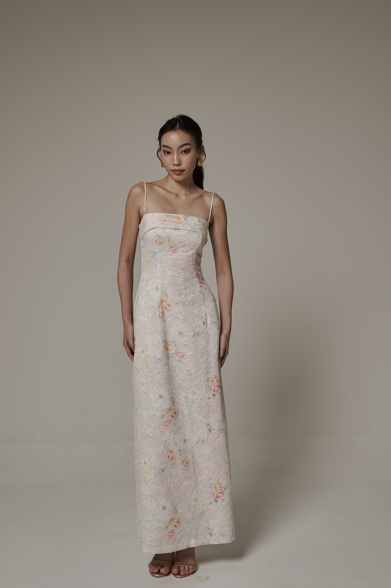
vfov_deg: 46.4
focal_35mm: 42
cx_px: 177
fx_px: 685
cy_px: 283
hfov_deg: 31.8
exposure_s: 1/160
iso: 100
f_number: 5.6
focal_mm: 34
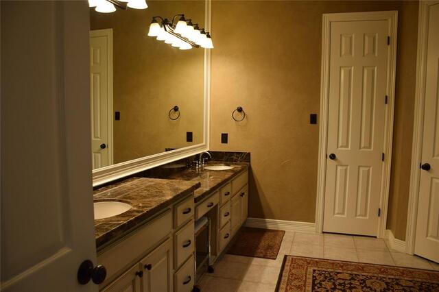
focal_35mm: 27
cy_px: 146
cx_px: 220
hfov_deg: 67.4
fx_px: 329
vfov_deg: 47.9
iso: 400
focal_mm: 18
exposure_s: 1/80
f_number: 4.5
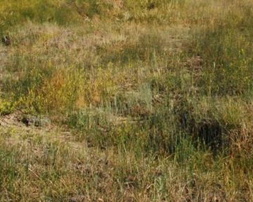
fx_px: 547
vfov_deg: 20.1
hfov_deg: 24.9
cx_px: 249
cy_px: -18
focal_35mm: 73
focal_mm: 18
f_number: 11
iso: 400
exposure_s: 1/400
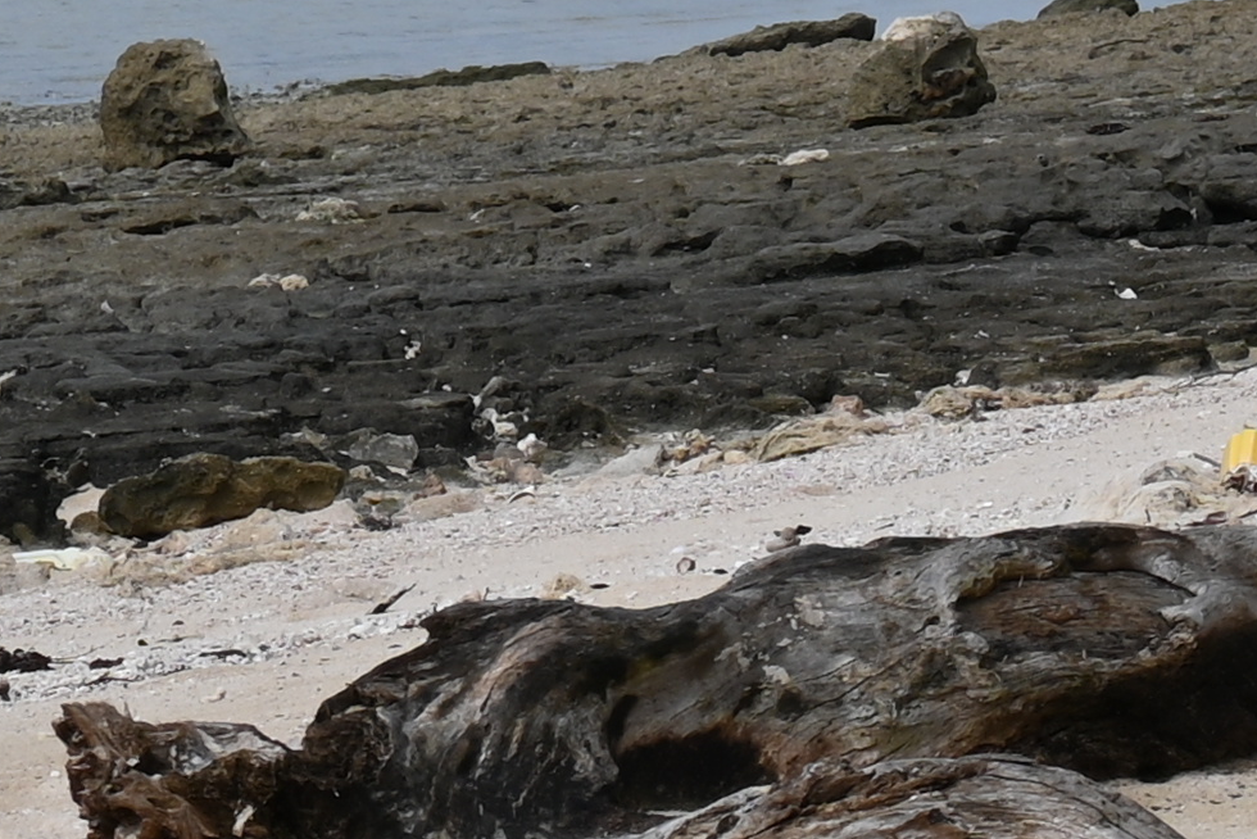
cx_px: 1520
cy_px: -820
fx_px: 14878
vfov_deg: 3.2
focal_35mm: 426
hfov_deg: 4.8
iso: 100
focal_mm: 50
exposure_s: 1/640
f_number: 9
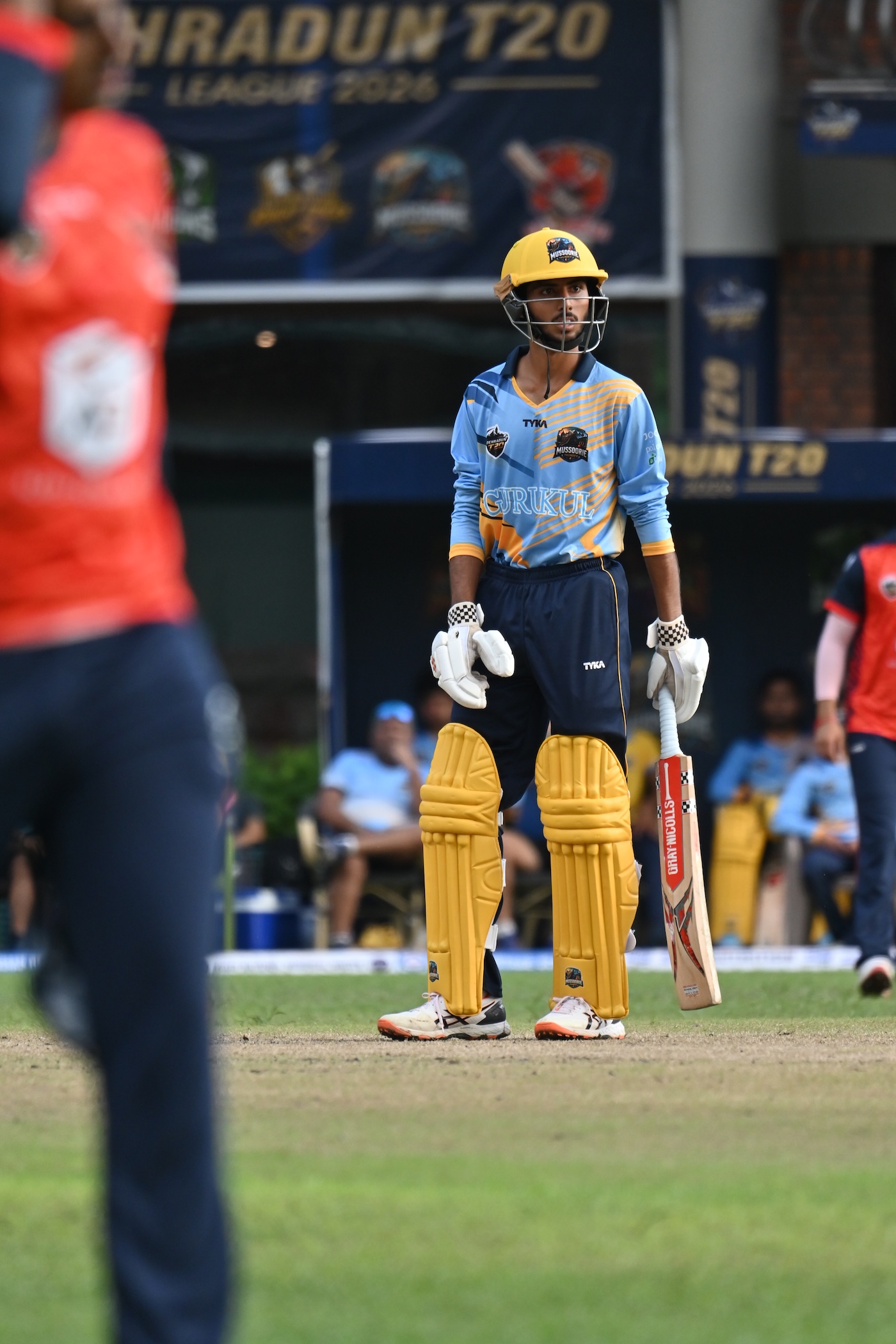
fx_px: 27998
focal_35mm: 750
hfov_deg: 1.8
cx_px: 448
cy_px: 672
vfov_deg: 2.7
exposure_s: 1/500
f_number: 6.7
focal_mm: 500
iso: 800
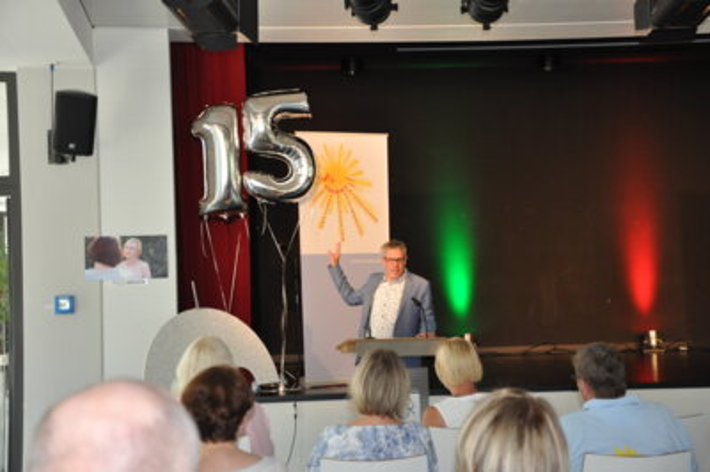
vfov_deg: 20.1
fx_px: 1330
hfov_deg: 29.9
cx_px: 355
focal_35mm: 68
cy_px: 236
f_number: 4.8
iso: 800
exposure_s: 1/60
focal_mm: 45
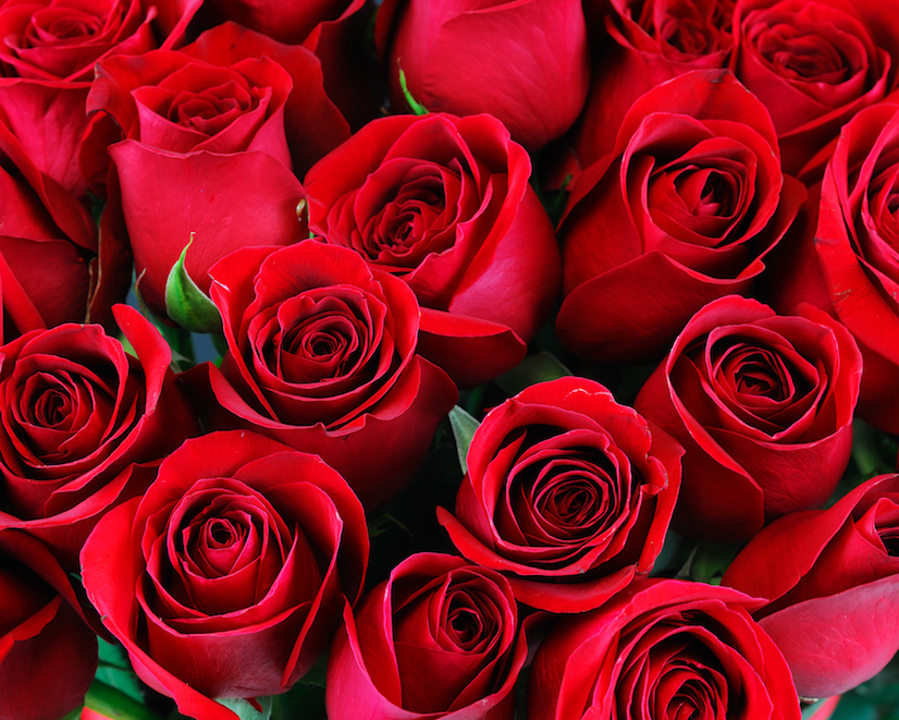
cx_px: 448
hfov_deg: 8.5
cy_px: 361
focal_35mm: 227
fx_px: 6040
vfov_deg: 6.8
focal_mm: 200
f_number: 14
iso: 200
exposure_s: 1/2
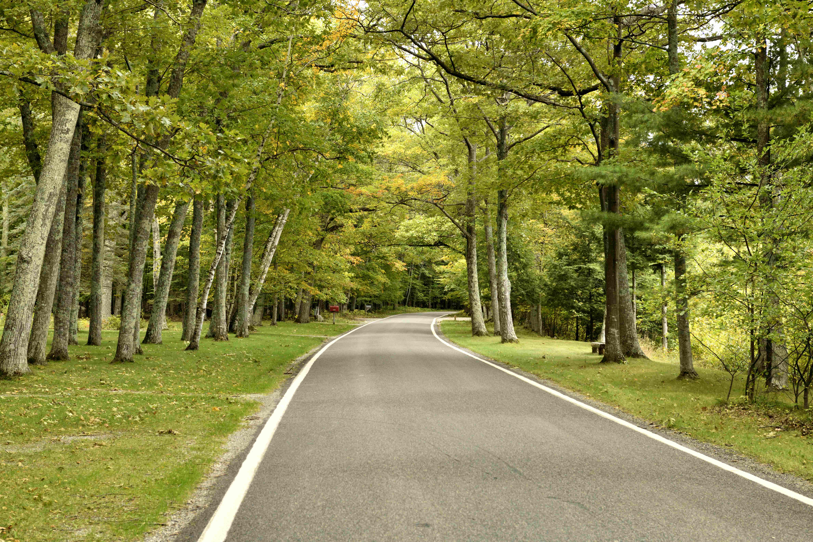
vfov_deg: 19.5
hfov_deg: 28.8
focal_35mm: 70
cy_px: 271
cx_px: 406
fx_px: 1581
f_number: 6.3
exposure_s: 1/100
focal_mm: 70
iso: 800
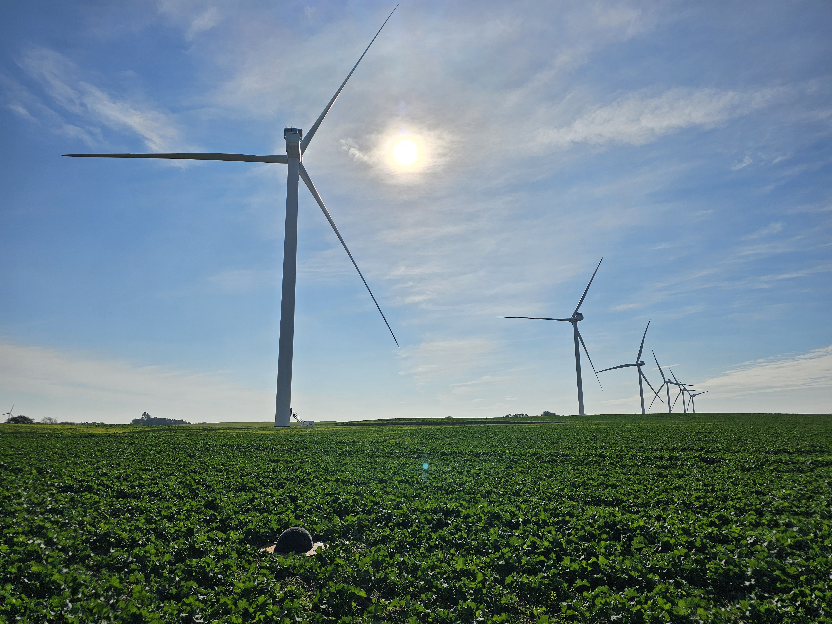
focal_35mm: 23
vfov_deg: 58.9
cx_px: 416
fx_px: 553
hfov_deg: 73.9
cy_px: 312
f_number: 1.7
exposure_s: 1/3273
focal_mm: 6.3
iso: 10
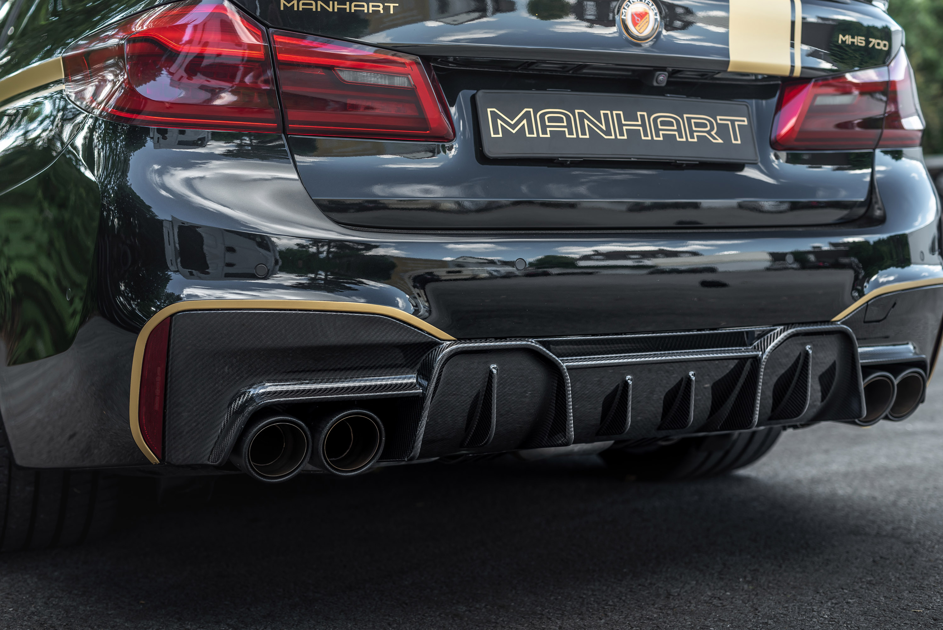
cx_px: 472
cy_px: 315
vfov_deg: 27.0
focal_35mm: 50
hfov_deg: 39.6
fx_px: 1310
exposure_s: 1/160
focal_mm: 50
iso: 100
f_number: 2.8
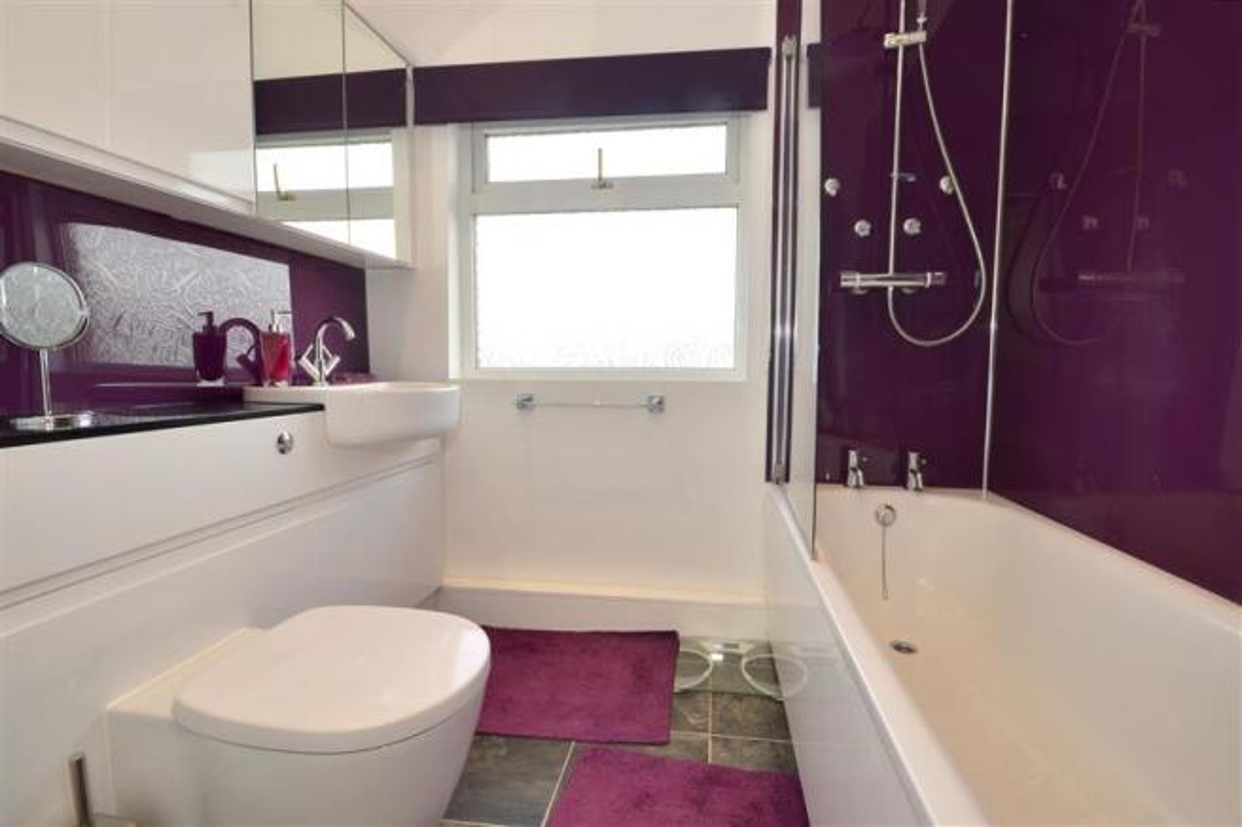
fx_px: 517
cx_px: 621
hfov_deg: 100.4
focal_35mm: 15
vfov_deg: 77.3
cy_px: 414
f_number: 11
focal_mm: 10
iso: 200
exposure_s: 1/8
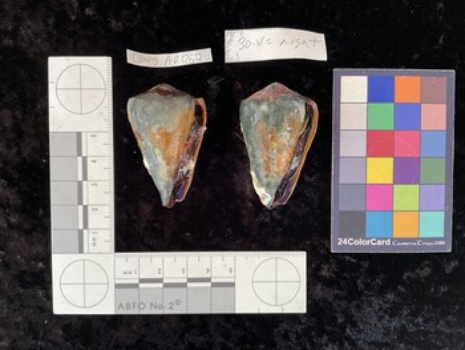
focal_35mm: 29
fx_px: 390
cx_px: 232
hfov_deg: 61.6
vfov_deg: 48.3
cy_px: 175
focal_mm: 3
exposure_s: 1/60
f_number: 1.8
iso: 40
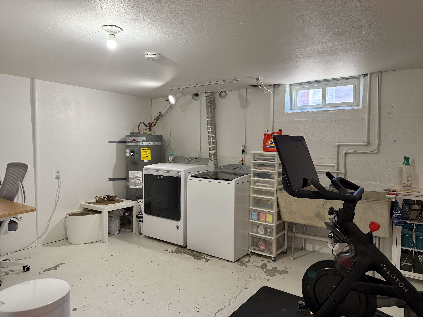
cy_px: 158
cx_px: 212
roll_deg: -0.5
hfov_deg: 71.6
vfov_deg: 56.8
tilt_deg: -3.1
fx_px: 293
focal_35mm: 24
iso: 200
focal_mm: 6.76
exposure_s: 1/124
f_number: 1.78
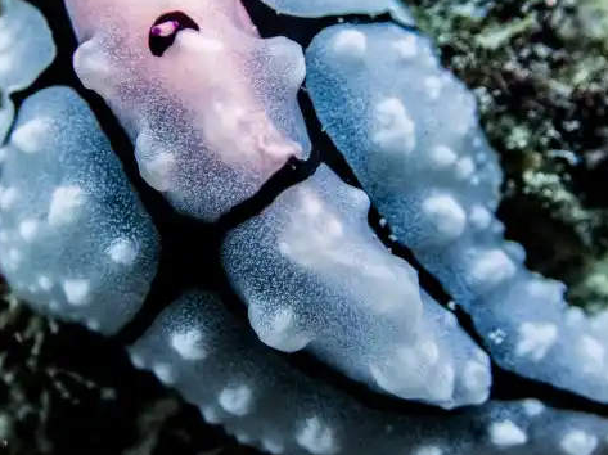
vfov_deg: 22.4
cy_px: 120
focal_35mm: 65
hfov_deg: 29.8
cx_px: 255
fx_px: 1141
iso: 320
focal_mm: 5.5
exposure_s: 1/125
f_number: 2.3
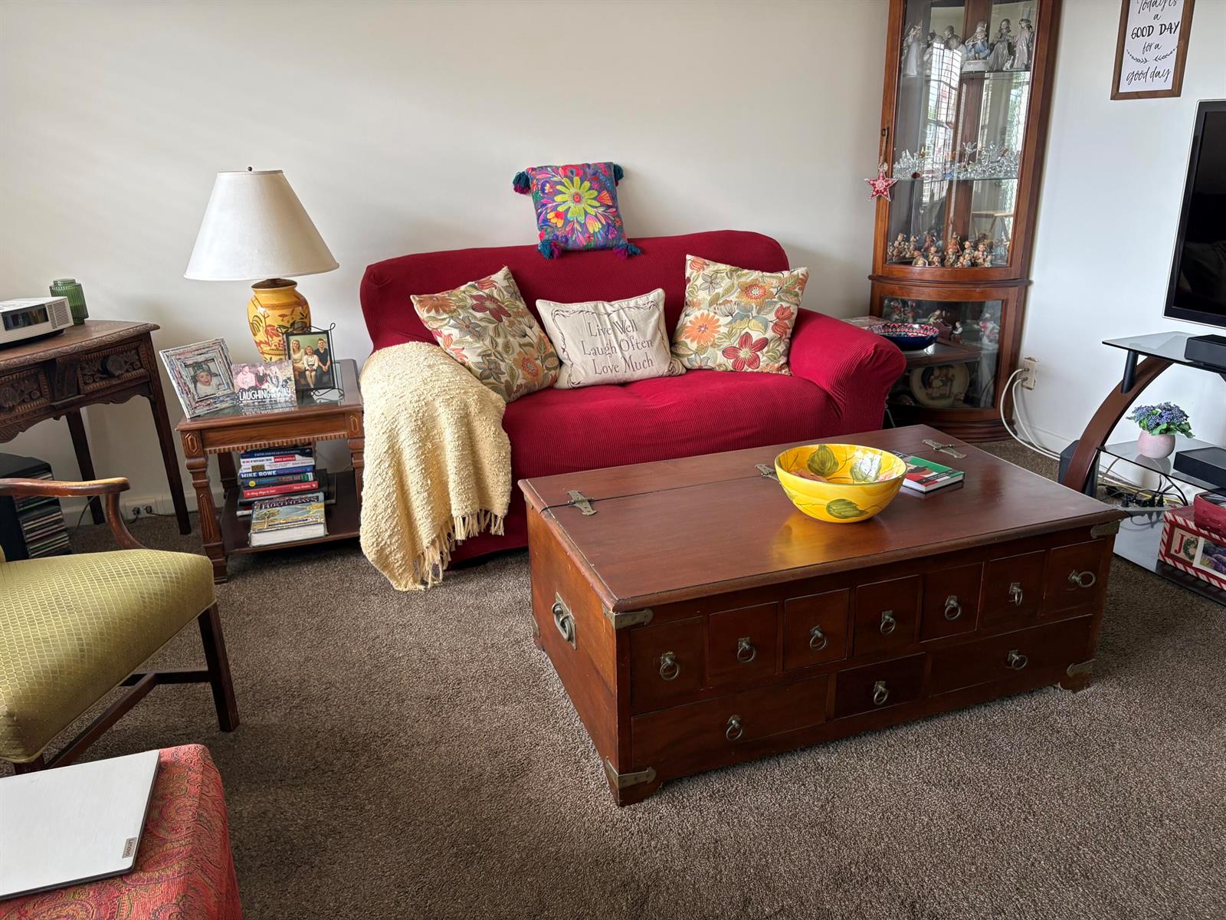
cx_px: 613
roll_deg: +1.6
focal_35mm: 26
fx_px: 921
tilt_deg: -19.8
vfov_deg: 53.1
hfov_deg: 67.3
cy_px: 460
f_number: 1.6
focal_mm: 5.96
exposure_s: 1/60
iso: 100
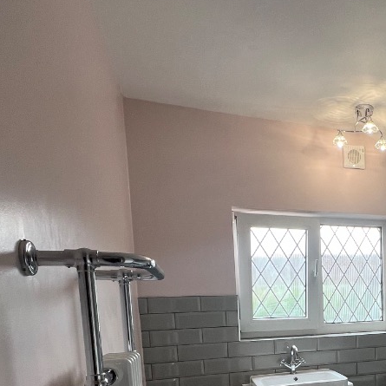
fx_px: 391
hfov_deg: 46.4
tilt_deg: -6.1
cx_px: 361
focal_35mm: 31
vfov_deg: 47.7
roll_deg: +1.6
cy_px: 341
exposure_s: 1/99
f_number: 1.8
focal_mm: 1.57
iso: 64
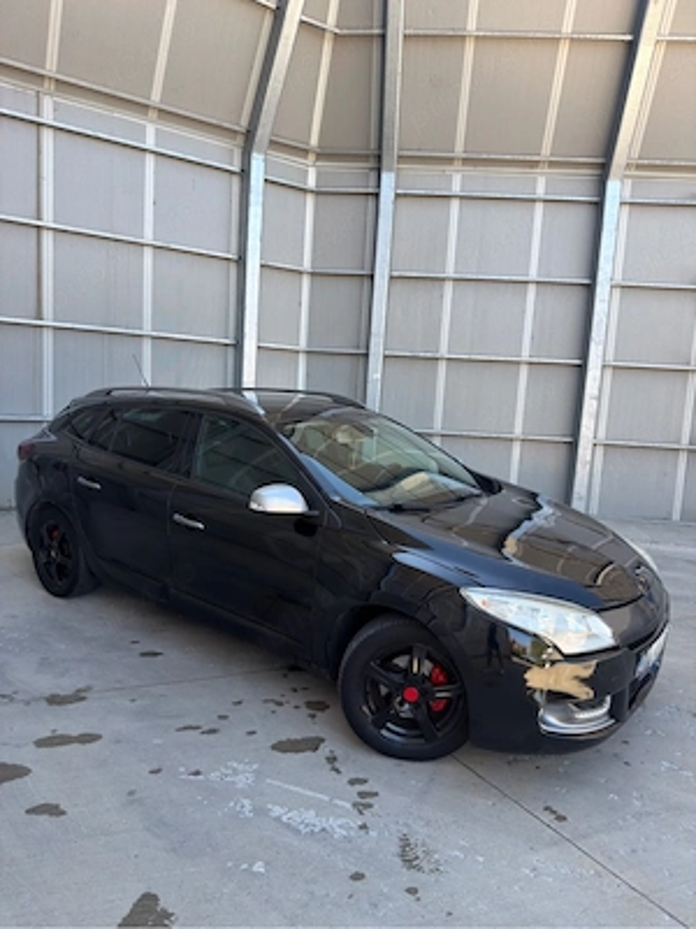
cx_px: 348
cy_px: 464
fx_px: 643
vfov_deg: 71.6
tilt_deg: -6.8
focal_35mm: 24
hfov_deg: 56.8
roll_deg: -3.6
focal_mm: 6.76
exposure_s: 1/524
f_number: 1.78
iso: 80
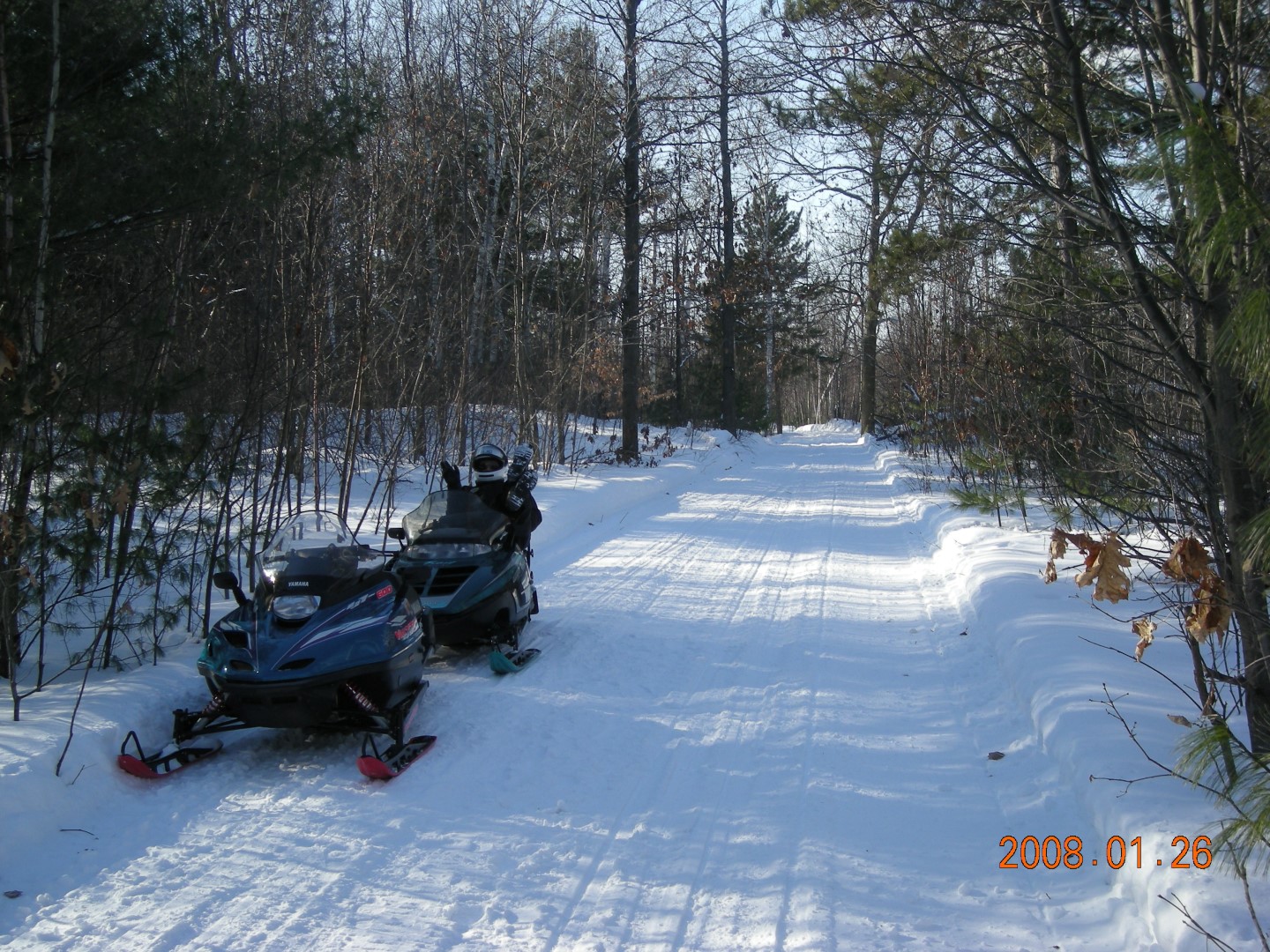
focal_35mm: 49
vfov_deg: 29.7
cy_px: 476
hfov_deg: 38.9
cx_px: 635
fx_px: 1798
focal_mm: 7.9
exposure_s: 1/437
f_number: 3.2
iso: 50
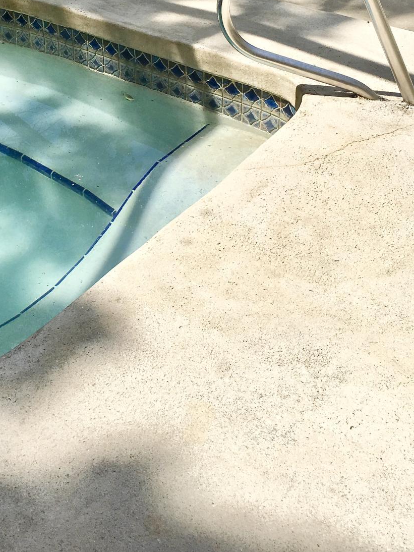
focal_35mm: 53
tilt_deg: -23.0
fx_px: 845
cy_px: 63
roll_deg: +2.1
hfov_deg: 27.2
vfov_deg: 34.3
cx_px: 102
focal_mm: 4.15
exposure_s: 1/1350
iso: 25
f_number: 2.2
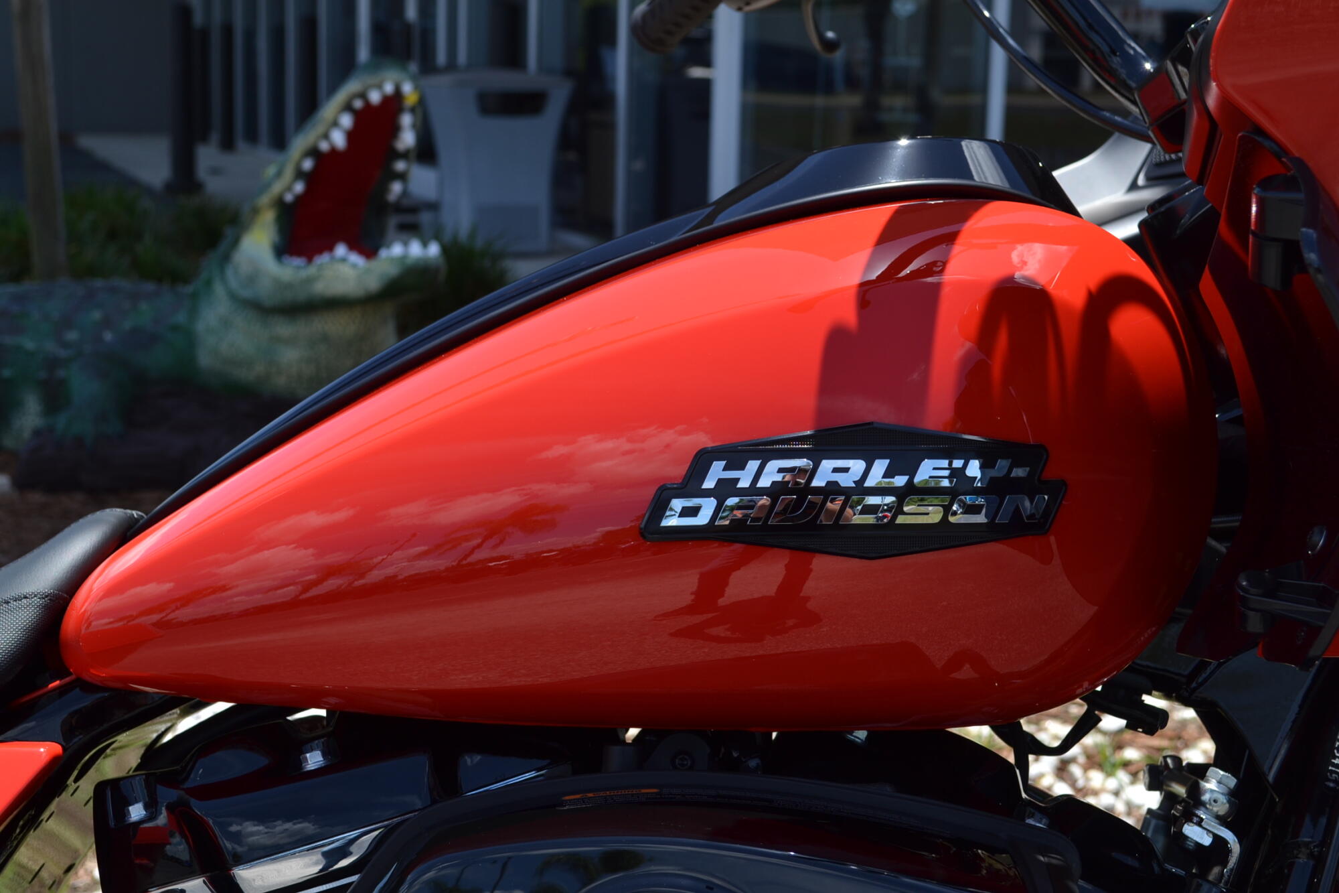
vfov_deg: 25.1
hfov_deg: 36.9
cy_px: 446
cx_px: 670
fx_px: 2008
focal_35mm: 54
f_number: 8
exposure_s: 1/250
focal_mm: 36
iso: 100
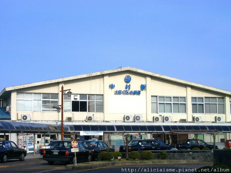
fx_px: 494
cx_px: 116
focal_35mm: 74
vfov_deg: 19.9
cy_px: 86
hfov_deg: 26.3
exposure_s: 1/800
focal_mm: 12.2
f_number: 6.2
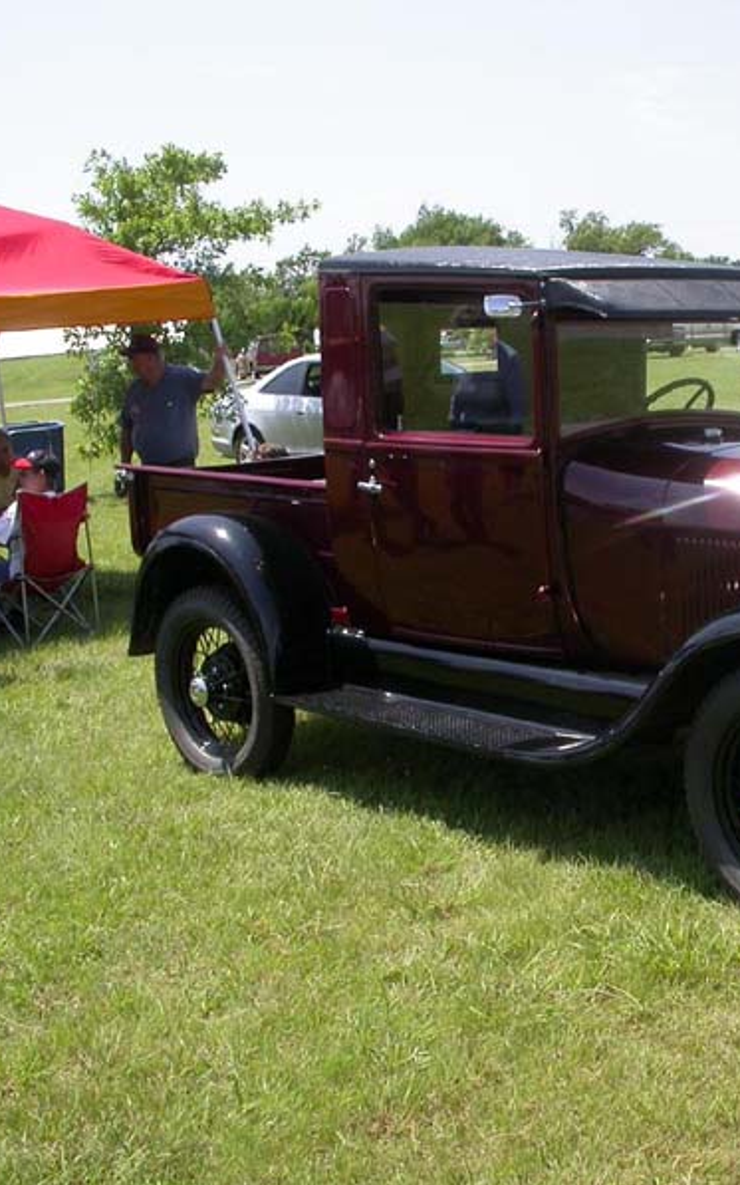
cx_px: 546
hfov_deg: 23.7
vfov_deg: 37.5
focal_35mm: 54
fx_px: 1743
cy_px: 593
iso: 100
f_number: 6.7
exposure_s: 1/240
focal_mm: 7.85
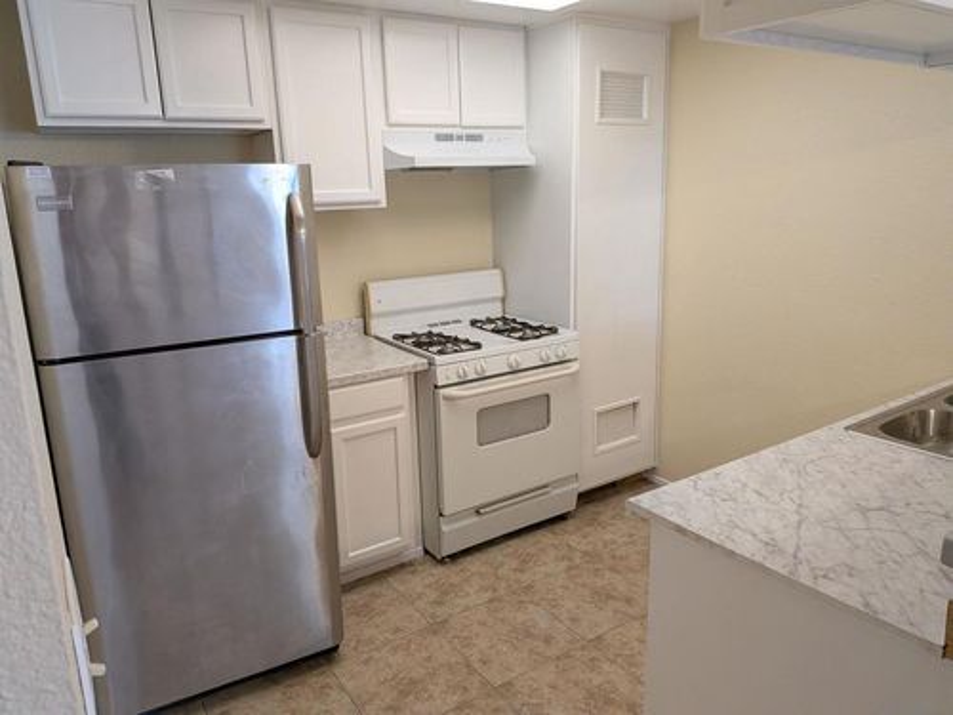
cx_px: 476
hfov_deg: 71.6
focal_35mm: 24
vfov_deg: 56.8
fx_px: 661
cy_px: 358
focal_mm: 4.53
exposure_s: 1/120
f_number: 1.7
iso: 326
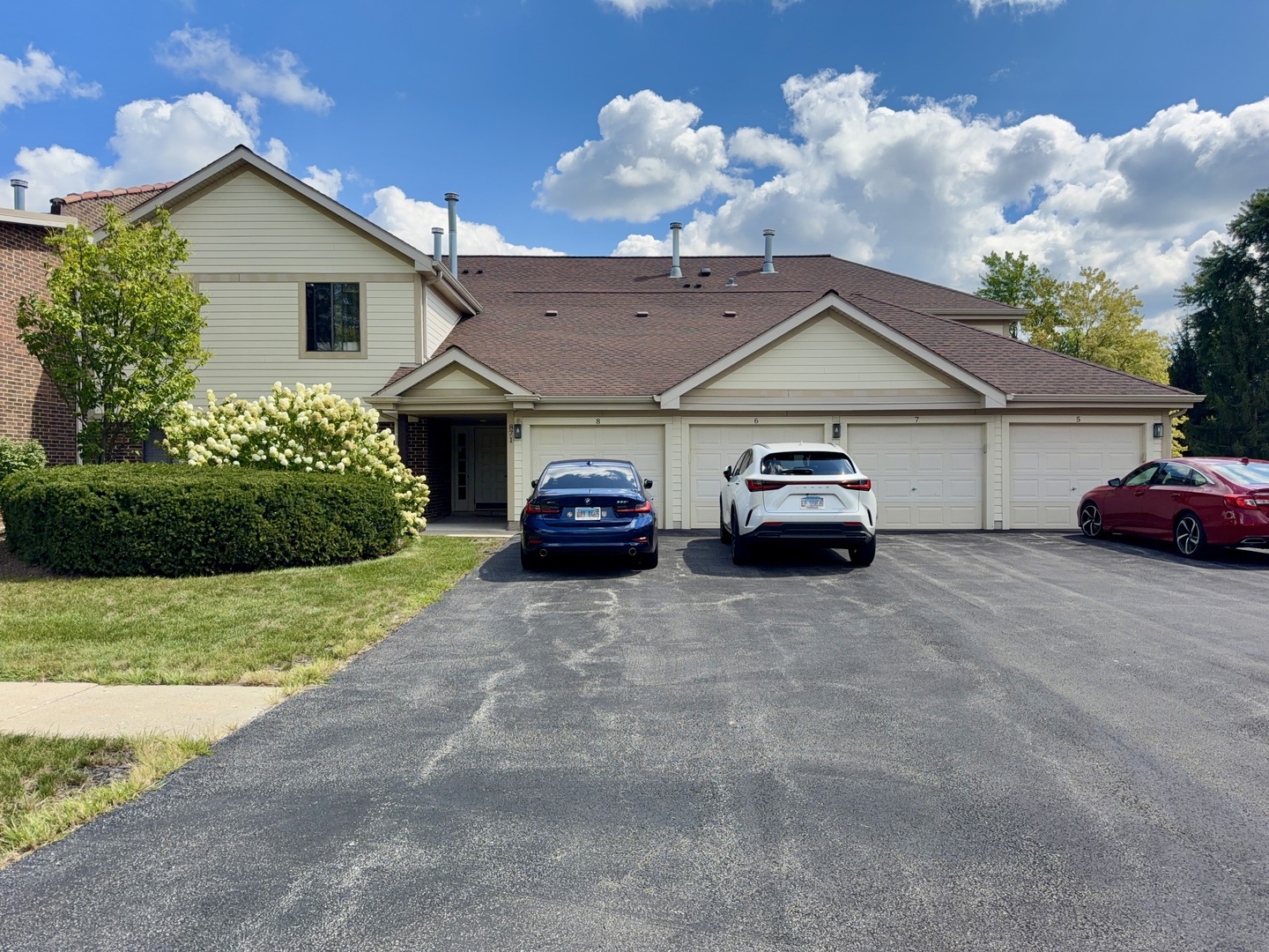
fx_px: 880
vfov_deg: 56.8
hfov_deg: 71.6
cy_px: 476
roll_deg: +0.5
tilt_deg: -0.3
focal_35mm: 24
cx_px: 634
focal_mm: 6.76
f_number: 1.78
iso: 100
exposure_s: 1/5319
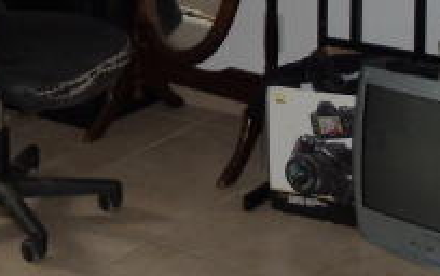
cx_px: 6
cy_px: -190
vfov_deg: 8.7
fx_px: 1753
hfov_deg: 14.1
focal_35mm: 146
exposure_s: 1/30
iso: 200
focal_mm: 6
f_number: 3.5
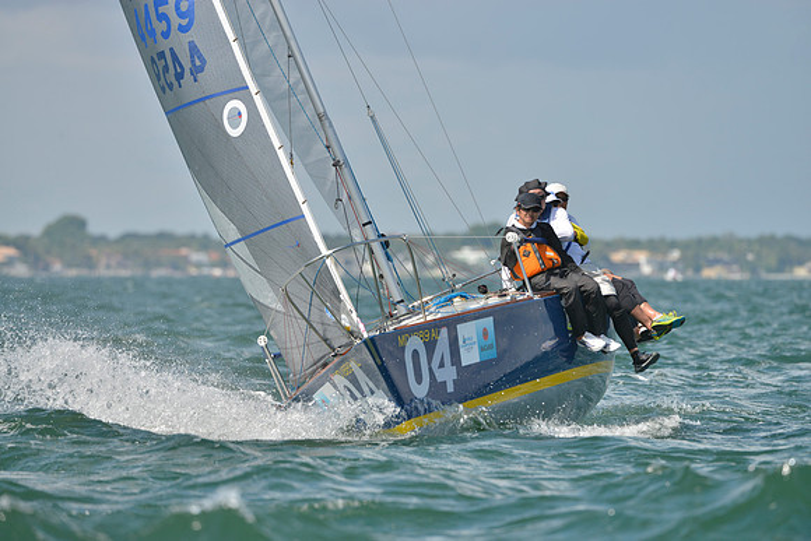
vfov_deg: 3.4
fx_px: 9013
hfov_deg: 5.2
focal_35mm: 400
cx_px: 406
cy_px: 270
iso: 200
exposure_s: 1/1000
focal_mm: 400
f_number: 5.6
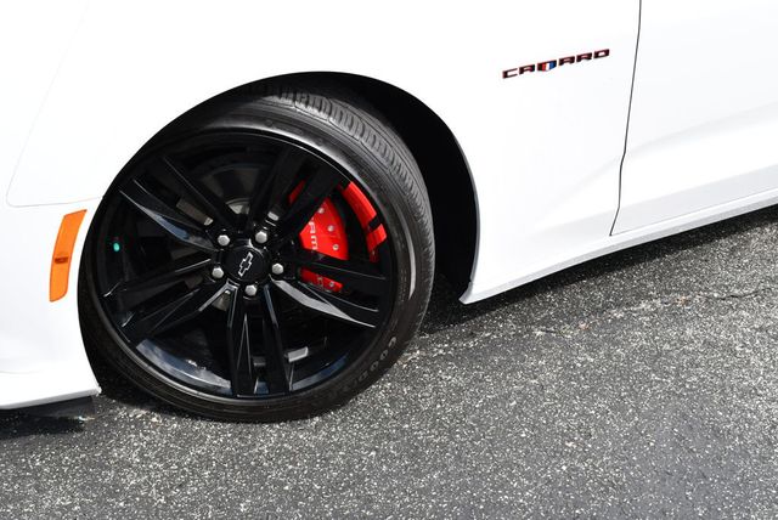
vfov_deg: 30.6
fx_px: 952
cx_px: 389
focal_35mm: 44
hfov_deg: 44.5
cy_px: 260
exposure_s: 1/250
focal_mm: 22
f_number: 8
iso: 200
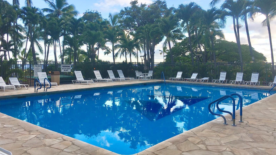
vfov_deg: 36.7
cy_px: 70
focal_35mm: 32
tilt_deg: -0.4
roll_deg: +0.0
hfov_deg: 61.0
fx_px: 234
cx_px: 139
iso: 25
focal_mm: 4.15
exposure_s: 1/432
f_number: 2.2
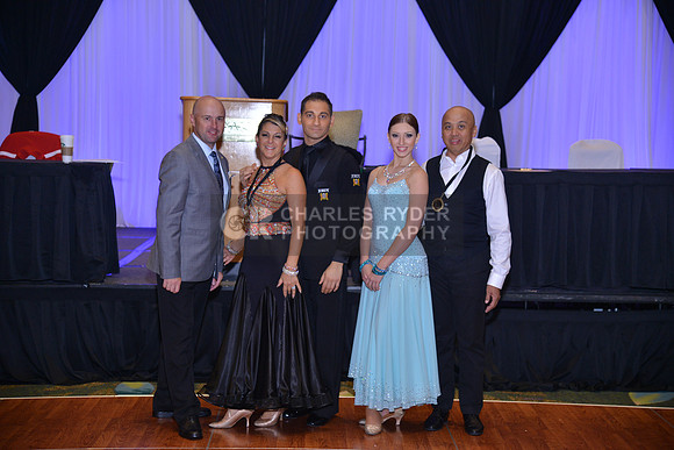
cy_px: 225
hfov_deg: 28.8
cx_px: 337
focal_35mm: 70
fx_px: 1311
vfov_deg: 19.5
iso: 1000
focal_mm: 70
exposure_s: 1/250
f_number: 4
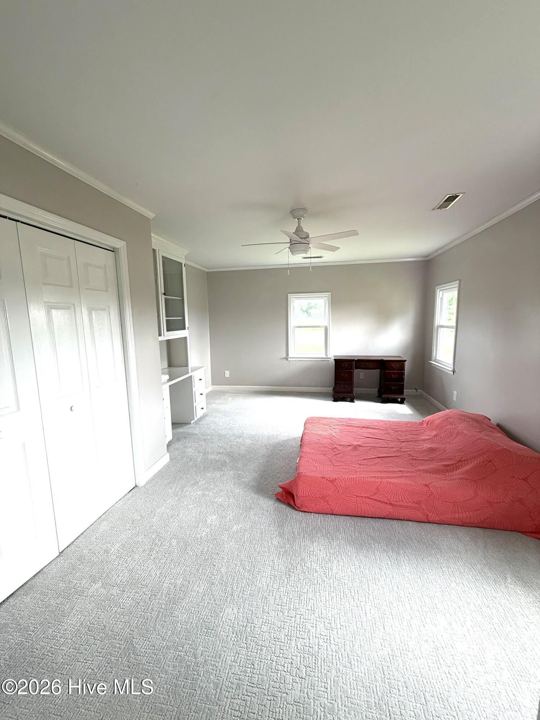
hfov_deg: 85.7
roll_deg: +0.8
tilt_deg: -7.6
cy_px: 360
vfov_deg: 102.1
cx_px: 270
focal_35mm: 14
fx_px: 291
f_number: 2.2
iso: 200
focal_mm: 2.22
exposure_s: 1/121
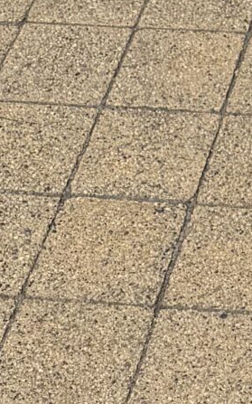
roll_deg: -2.5
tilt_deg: -15.9
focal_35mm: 164
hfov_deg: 7.6
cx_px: 523
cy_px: -618
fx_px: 1804
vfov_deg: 10.6
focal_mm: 6.76
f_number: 1.78
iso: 80
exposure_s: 1/5348
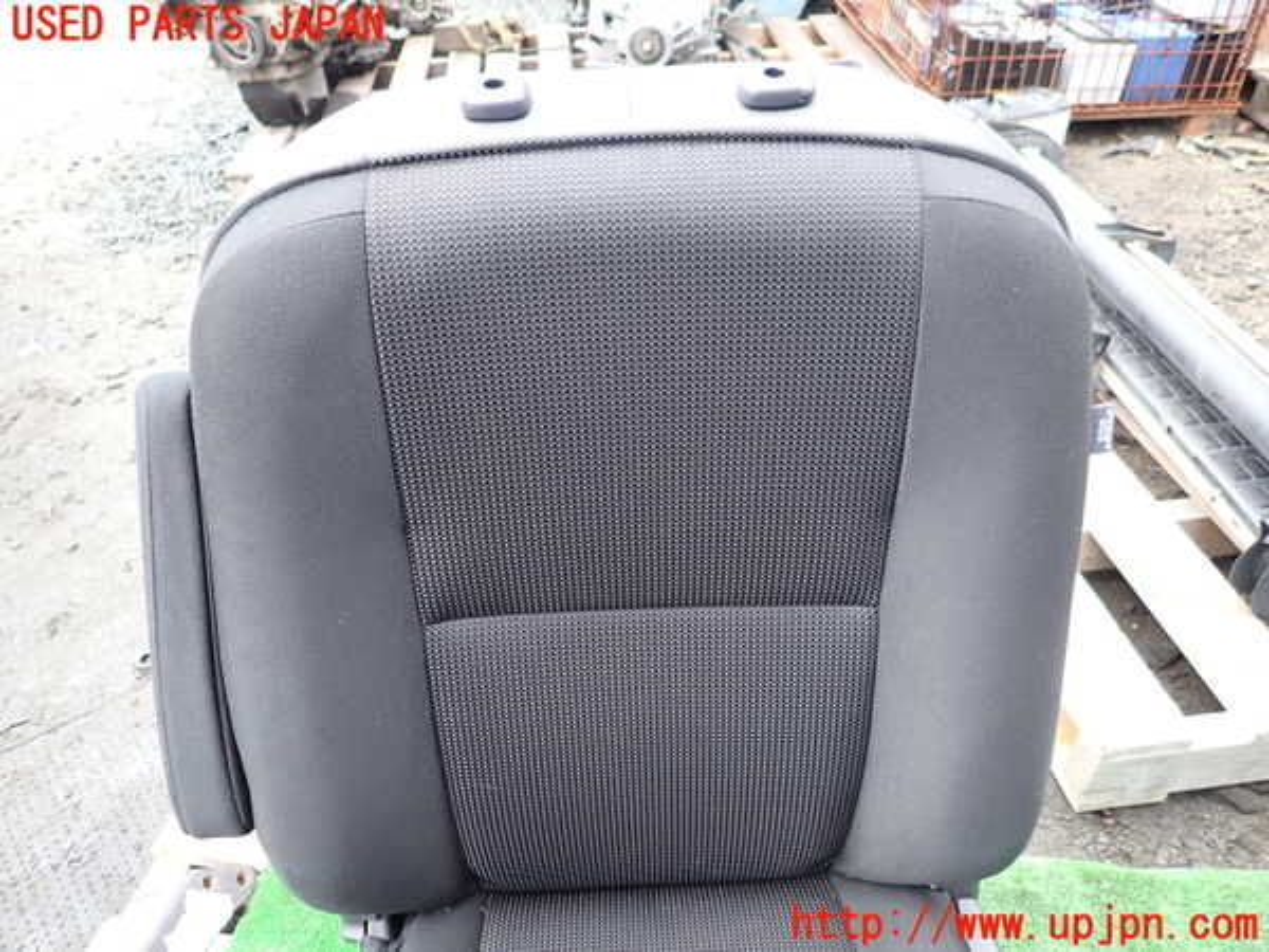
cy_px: 476
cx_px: 634
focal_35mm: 25
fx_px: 916
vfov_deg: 54.9
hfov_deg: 69.4
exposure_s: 1/60
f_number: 2
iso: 100
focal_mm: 4.5
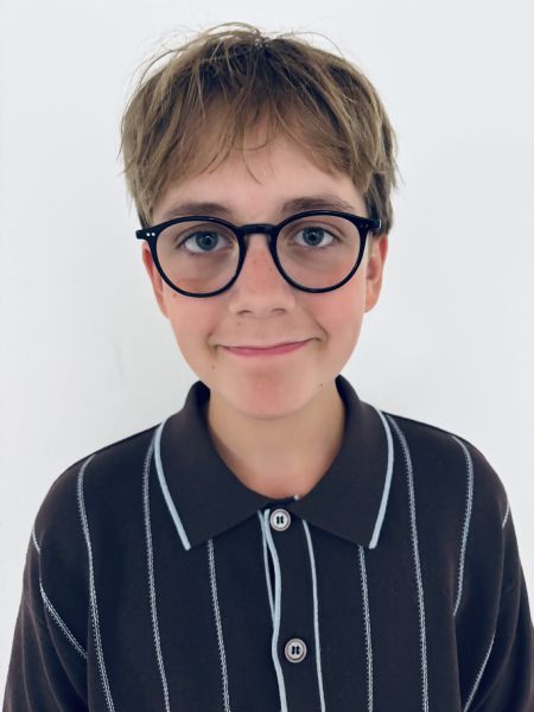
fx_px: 535
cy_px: 356
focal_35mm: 26
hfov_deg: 53.1
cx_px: 267
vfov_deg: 67.3
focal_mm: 5.96
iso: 500
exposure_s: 1/41
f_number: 1.6
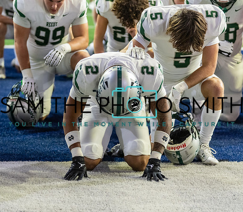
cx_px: 111
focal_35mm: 143
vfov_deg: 11.3
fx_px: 1070
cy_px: 114
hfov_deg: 13.0
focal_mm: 110
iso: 3200
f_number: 2.8
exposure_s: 1/320
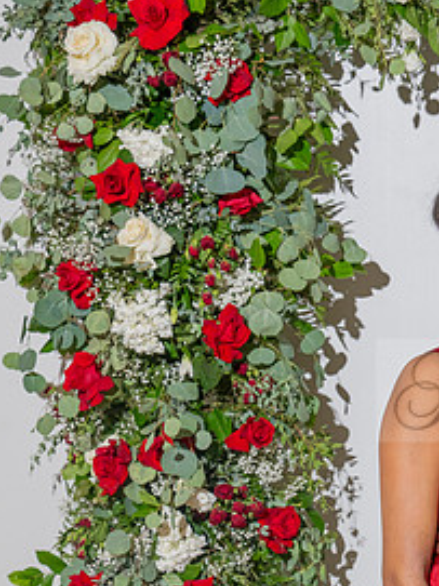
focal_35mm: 142
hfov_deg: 10.2
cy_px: 390
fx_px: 2403
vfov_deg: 13.9
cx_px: 564
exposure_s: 1/200
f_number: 5.6
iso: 800
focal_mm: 69
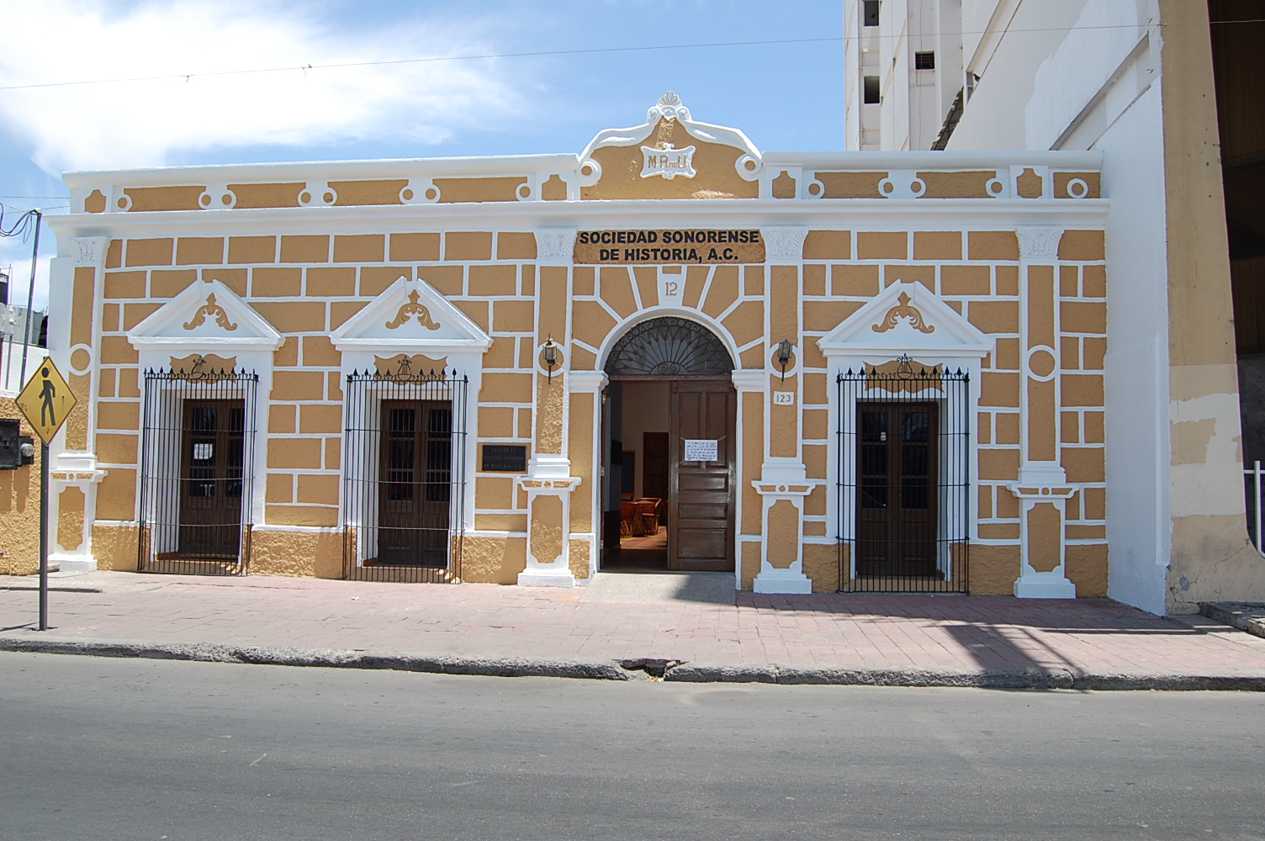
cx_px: 632
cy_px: 420
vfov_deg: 47.8
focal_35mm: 27
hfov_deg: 67.4
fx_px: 948
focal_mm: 18
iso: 200
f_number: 6.3
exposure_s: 1/500
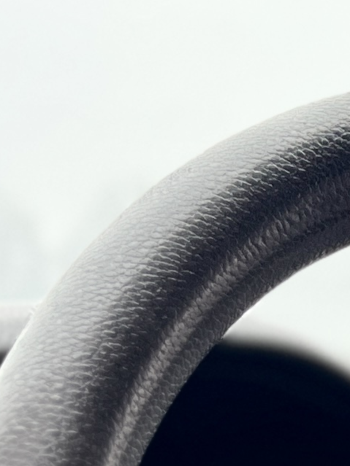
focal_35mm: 164
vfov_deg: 10.9
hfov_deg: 8.2
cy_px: 970
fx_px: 2212
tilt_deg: -17.4
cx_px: 910
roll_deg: +0.4
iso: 40
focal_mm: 5.1
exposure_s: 1/139
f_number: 1.6
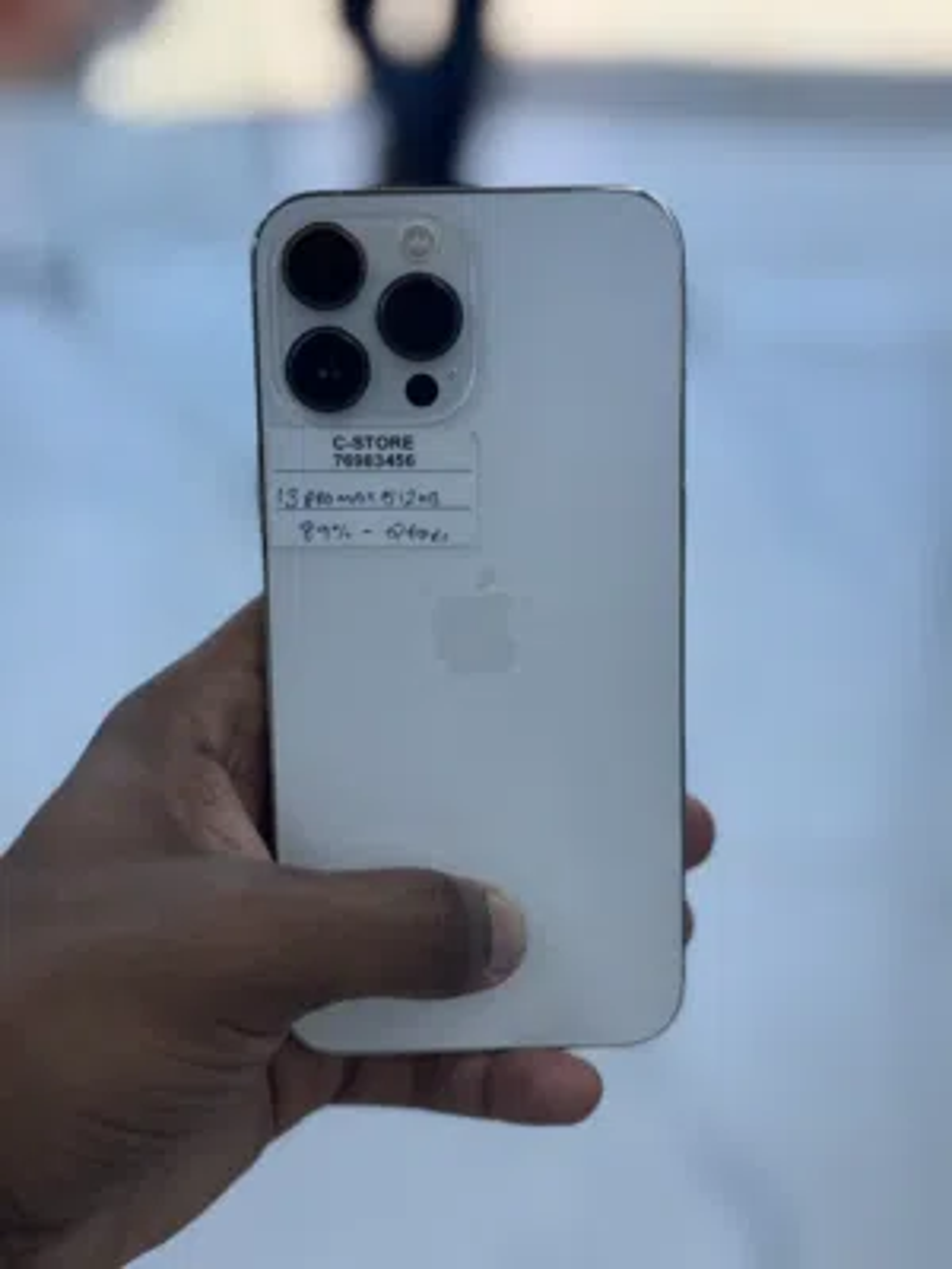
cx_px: 476
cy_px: 634
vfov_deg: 39.7
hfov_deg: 30.3
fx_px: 1760
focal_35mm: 48
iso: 64
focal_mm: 6.76
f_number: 1.78
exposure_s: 1/1043
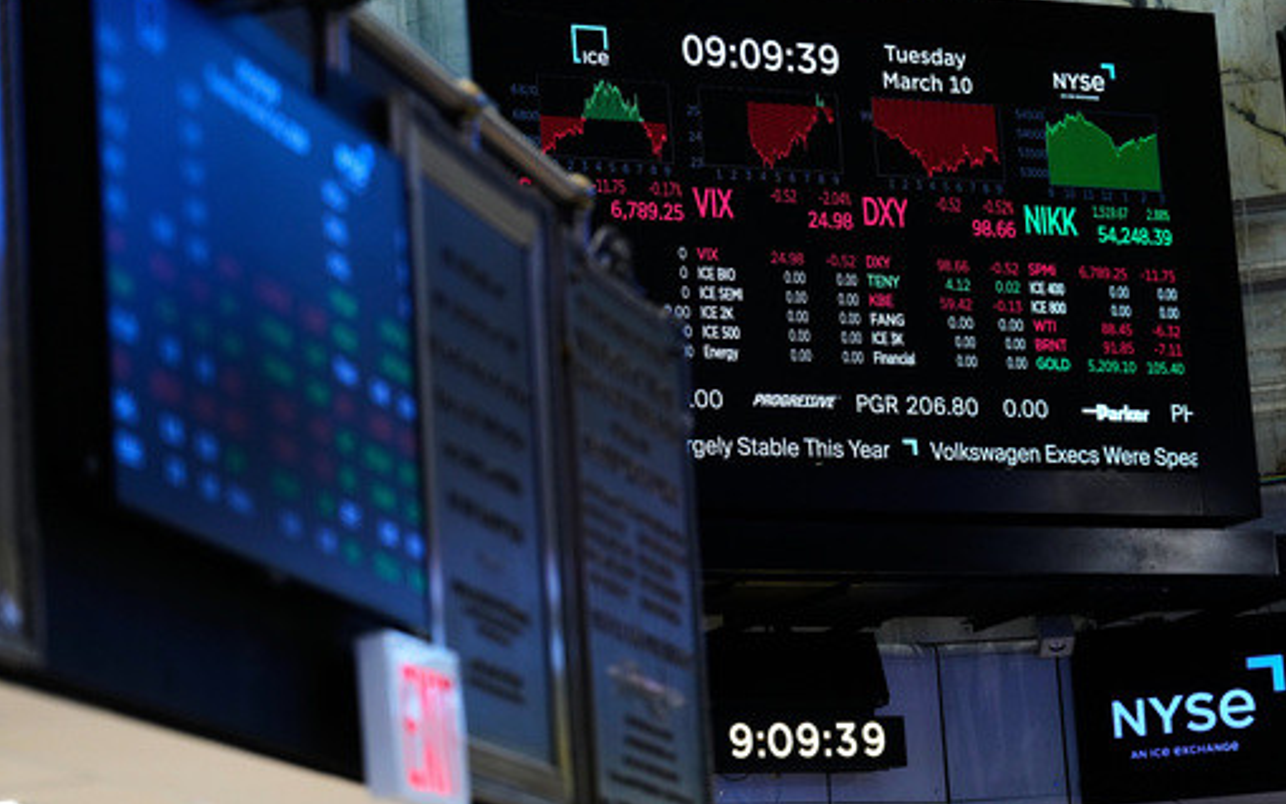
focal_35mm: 125
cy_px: 393
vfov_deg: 10.5
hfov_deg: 16.7
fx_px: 4380
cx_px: 644
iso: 2000
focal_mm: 122
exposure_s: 1/200
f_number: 2.8
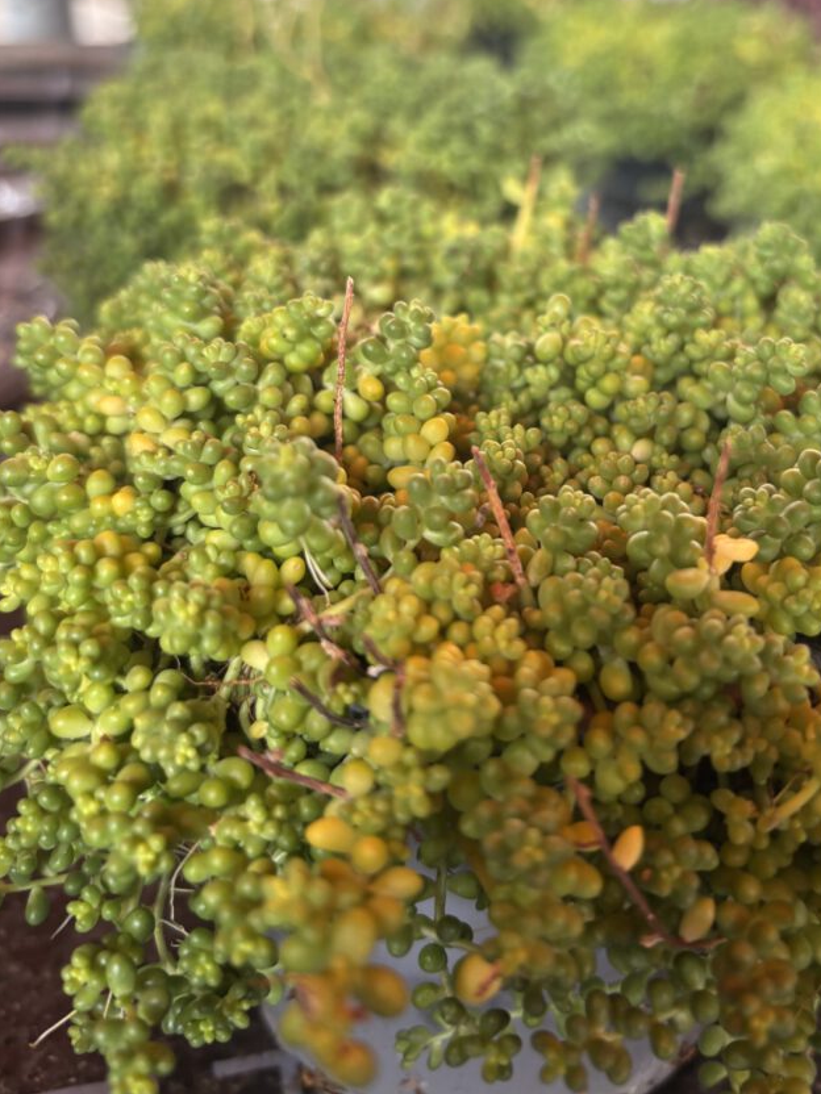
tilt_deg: -25.9
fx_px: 1012
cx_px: 500
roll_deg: -4.1
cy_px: 422
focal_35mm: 32
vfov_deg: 56.3
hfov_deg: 43.9
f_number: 1.6
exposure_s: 1/121
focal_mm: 5.96
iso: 100
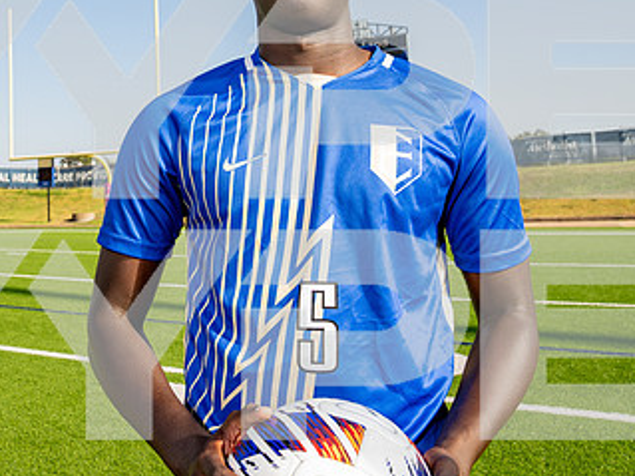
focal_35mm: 42
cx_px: 209
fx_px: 770
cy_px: 95
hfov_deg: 44.1
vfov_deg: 33.3
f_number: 7.1
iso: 50
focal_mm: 24
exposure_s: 1/125
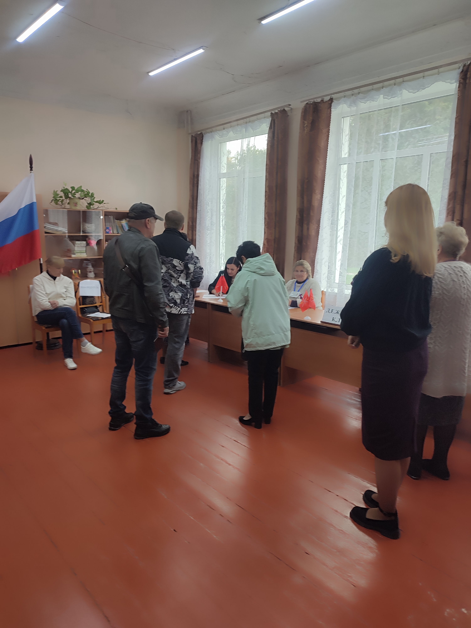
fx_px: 454
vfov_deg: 69.4
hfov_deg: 54.9
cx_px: 236
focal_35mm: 25
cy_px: 314
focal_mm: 6.04
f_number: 1.9
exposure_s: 1/33
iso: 53
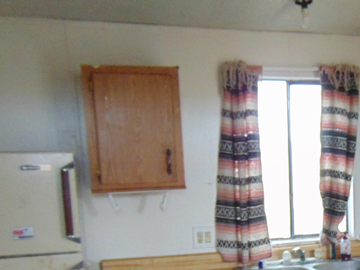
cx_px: 314
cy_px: 258
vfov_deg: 26.3
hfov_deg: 34.4
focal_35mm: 53
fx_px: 551
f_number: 3
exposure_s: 1/60
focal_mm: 4.5
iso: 400
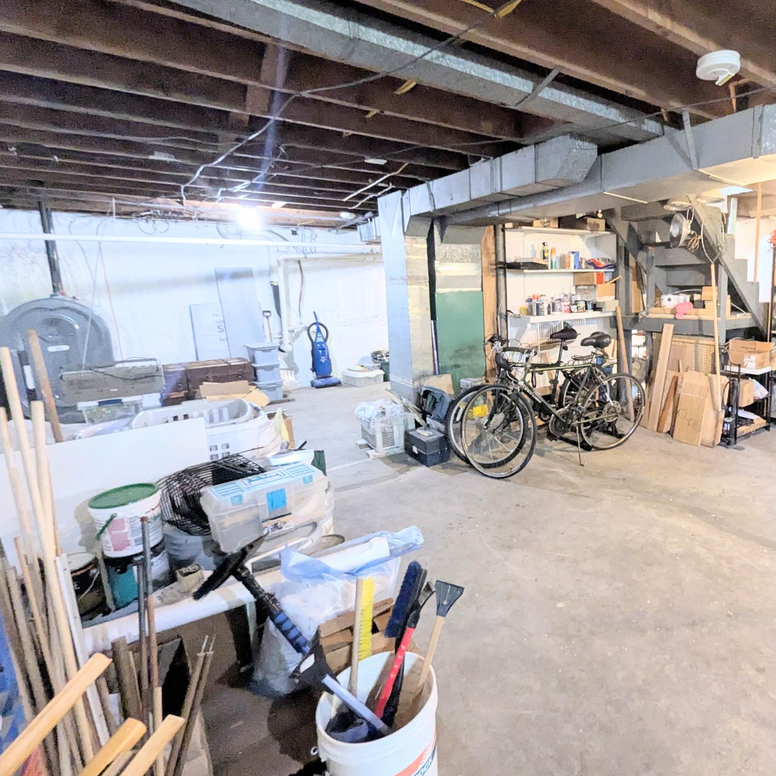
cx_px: 553
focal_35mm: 17
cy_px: 359
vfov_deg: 83.8
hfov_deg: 79.4
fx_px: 431
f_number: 2.2
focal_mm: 1.95
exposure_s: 1/24
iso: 765
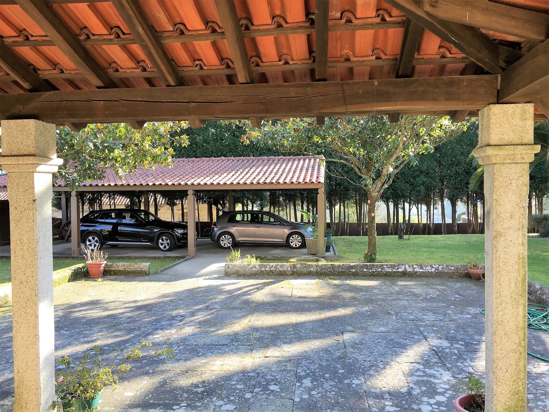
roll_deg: +0.2
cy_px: 206
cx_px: 274
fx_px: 460
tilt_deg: -2.5
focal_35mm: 29
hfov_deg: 61.7
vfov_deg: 48.2
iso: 32
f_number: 2.2
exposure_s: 1/159
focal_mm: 4.15
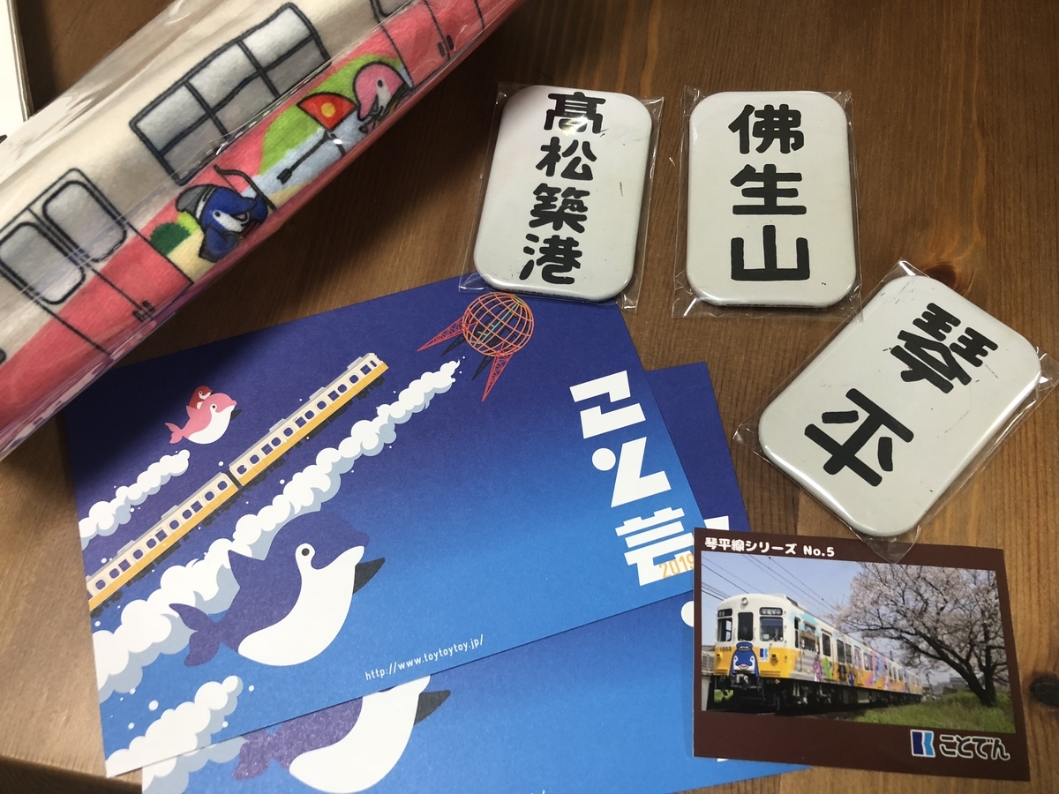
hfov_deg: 63.4
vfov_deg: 49.7
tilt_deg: -68.4
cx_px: 530
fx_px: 857
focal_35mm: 28
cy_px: 397
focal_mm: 4
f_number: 1.8
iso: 40
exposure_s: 1/15
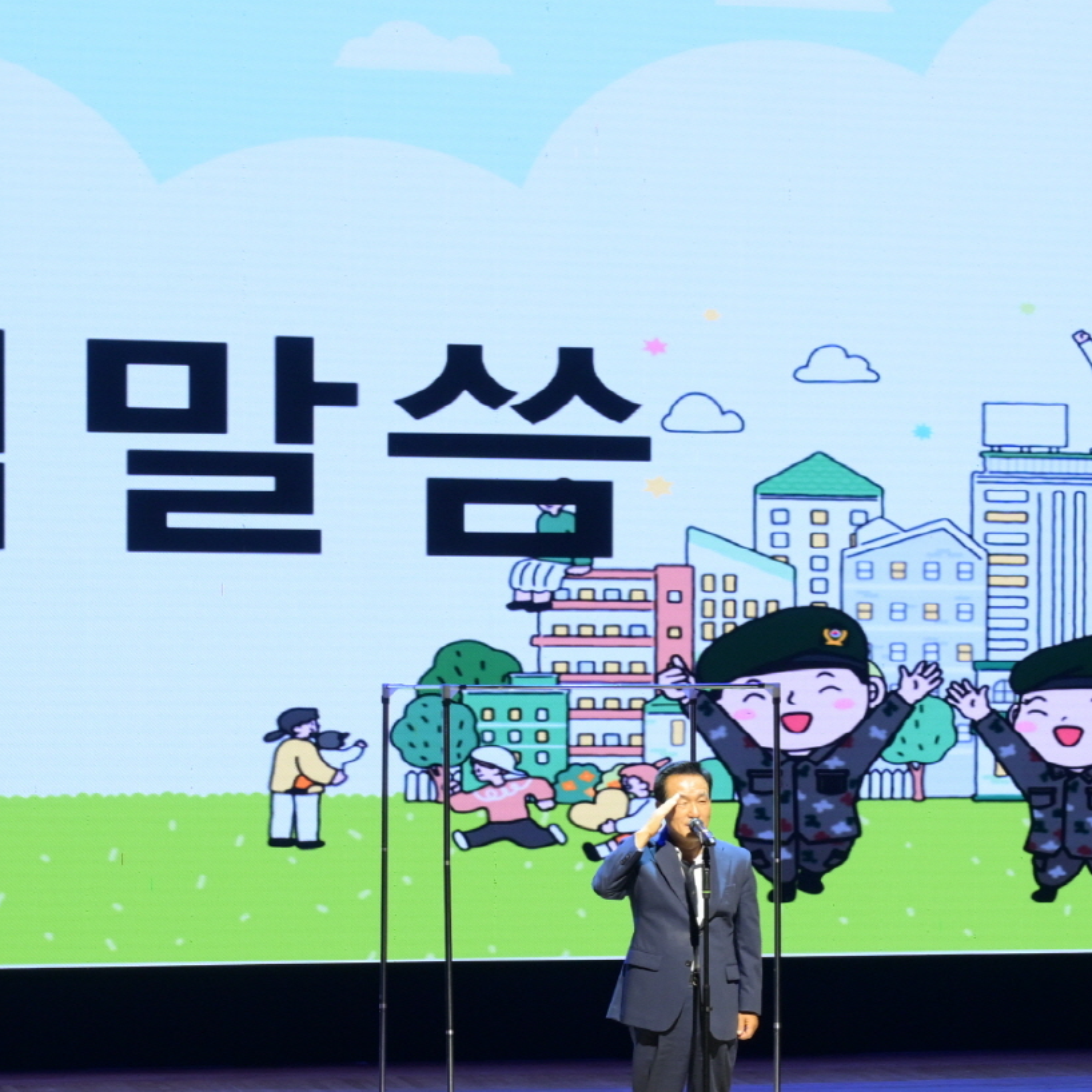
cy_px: 790
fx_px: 4033
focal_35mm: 113
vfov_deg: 15.4
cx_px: 906
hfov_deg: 15.3
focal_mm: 34
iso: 500
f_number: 4
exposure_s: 1/160
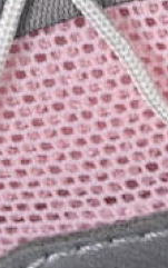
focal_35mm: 342
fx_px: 2501
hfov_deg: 3.7
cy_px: -125
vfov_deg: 6.1
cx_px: 583
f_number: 7.1
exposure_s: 1/80
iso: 160
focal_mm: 50
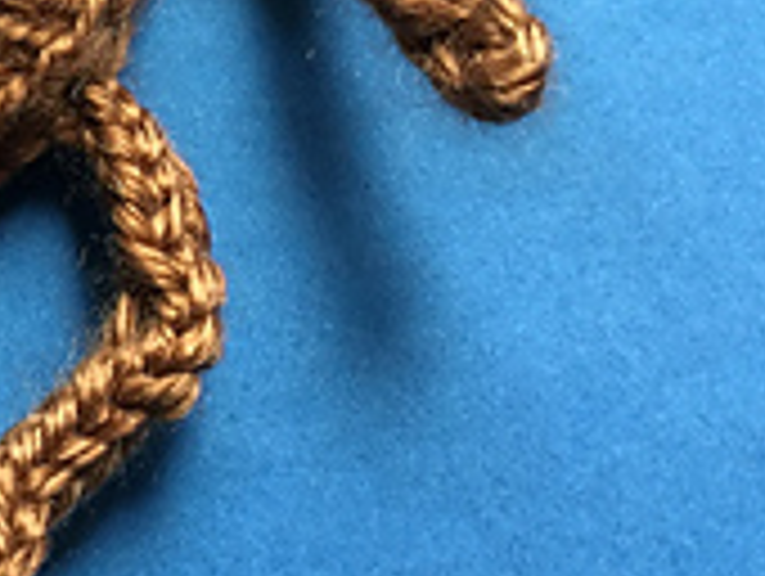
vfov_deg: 16.0
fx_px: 2014
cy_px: -2
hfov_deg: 19.9
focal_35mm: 91
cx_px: -207
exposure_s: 1/33
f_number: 2.4
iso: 50
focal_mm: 3.3
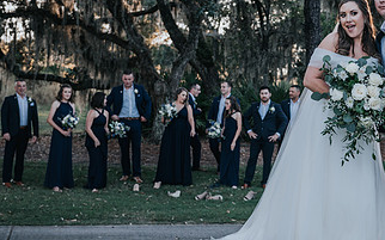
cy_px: 118
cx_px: 332
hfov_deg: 20.3
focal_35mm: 101
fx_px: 1059
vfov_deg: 12.9
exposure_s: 1/200
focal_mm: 55
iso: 200
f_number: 4.5
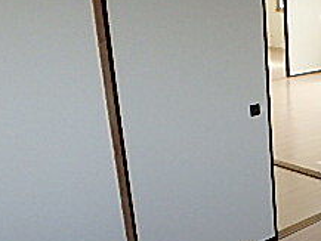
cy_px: 169
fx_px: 575
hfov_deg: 26.5
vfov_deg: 23.5
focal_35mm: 62
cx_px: 416
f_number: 3.5
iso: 200
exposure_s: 1/60
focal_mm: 3.7
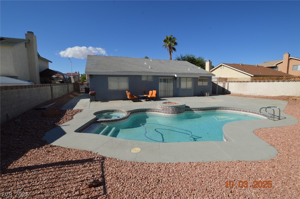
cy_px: 100
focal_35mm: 15
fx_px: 125
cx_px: 150
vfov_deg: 77.2
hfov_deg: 100.5
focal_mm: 10
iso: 100
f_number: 11
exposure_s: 1/200
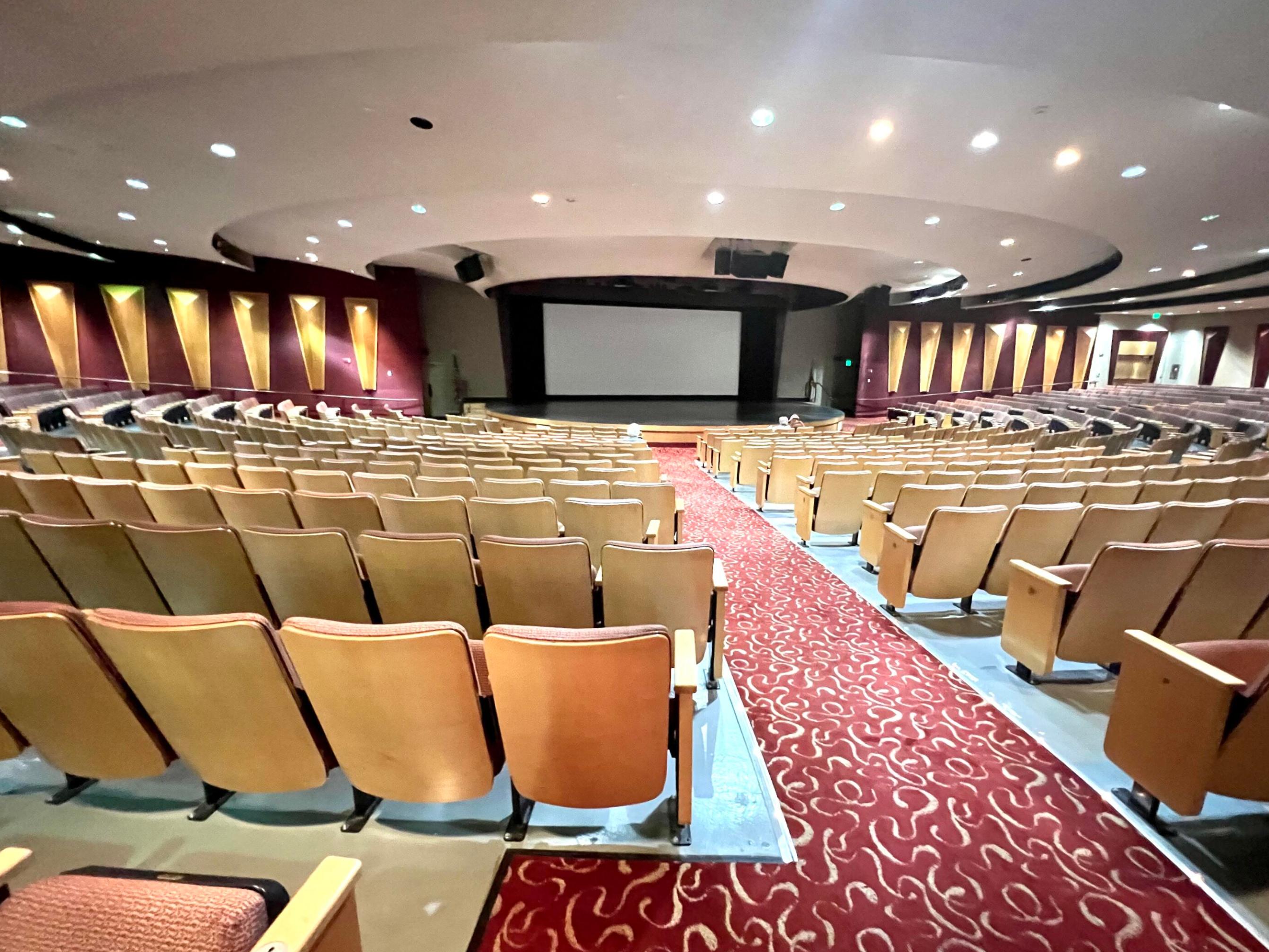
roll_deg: +0.5
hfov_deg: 102.0
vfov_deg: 85.7
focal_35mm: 14
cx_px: 667
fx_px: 513
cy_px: 481
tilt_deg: -11.8
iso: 1250
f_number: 1.8
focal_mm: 1.57
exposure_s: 1/40
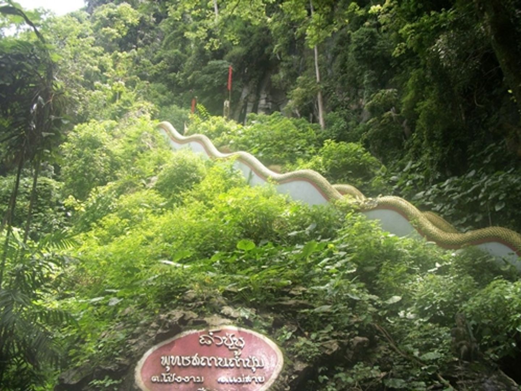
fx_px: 482
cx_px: 260
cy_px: 196
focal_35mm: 32
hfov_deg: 56.8
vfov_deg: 44.2
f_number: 2.9
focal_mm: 5.7
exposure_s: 1/200
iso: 80
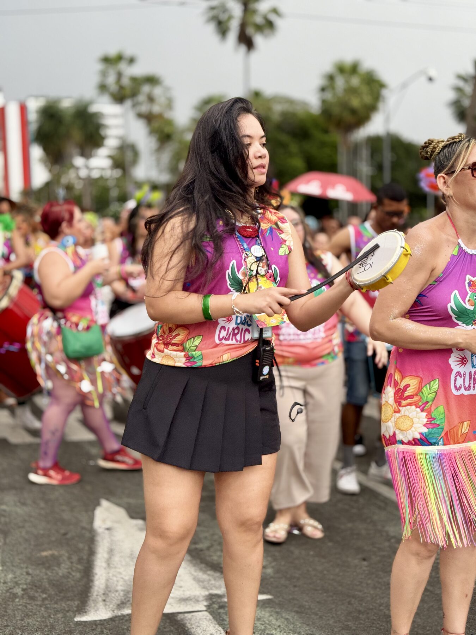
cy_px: 318
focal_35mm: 48
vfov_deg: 39.7
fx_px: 880
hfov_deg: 30.3
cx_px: 238
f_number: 1.78
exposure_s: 1/121
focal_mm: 6.76
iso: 80
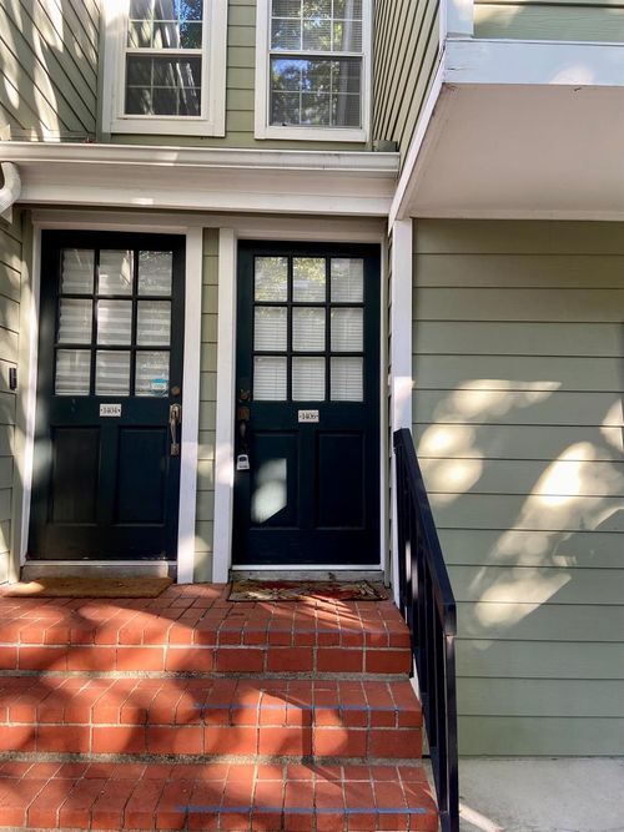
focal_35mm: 26
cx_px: 312
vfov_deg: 67.3
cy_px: 416
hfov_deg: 53.0
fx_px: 625
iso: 50
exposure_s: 1/122
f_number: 1.8
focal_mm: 4.25
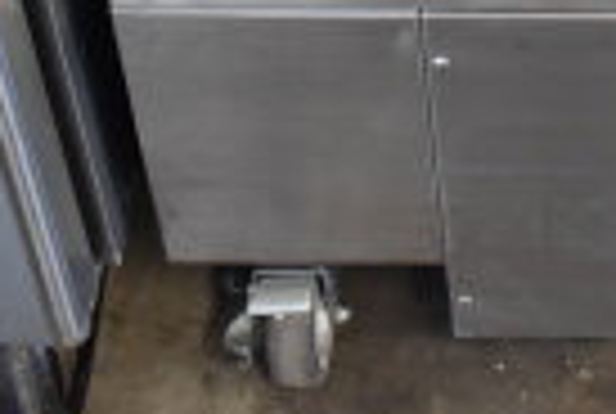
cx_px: 886
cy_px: -475
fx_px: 2058
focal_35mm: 120
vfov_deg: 10.4
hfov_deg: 15.8
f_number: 3.5
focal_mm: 18
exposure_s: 1/30
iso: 1100
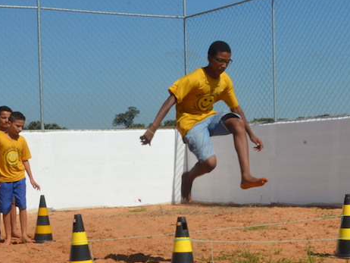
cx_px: 260
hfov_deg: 21.8
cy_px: 195
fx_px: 901
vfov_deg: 16.5
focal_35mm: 89
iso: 800
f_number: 25
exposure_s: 1/250
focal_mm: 29
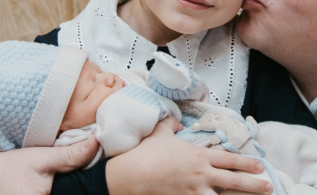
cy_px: -53
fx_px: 1256
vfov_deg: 8.8
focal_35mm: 146
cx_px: 251
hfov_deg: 14.3
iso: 160
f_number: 4
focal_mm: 34
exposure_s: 1/160
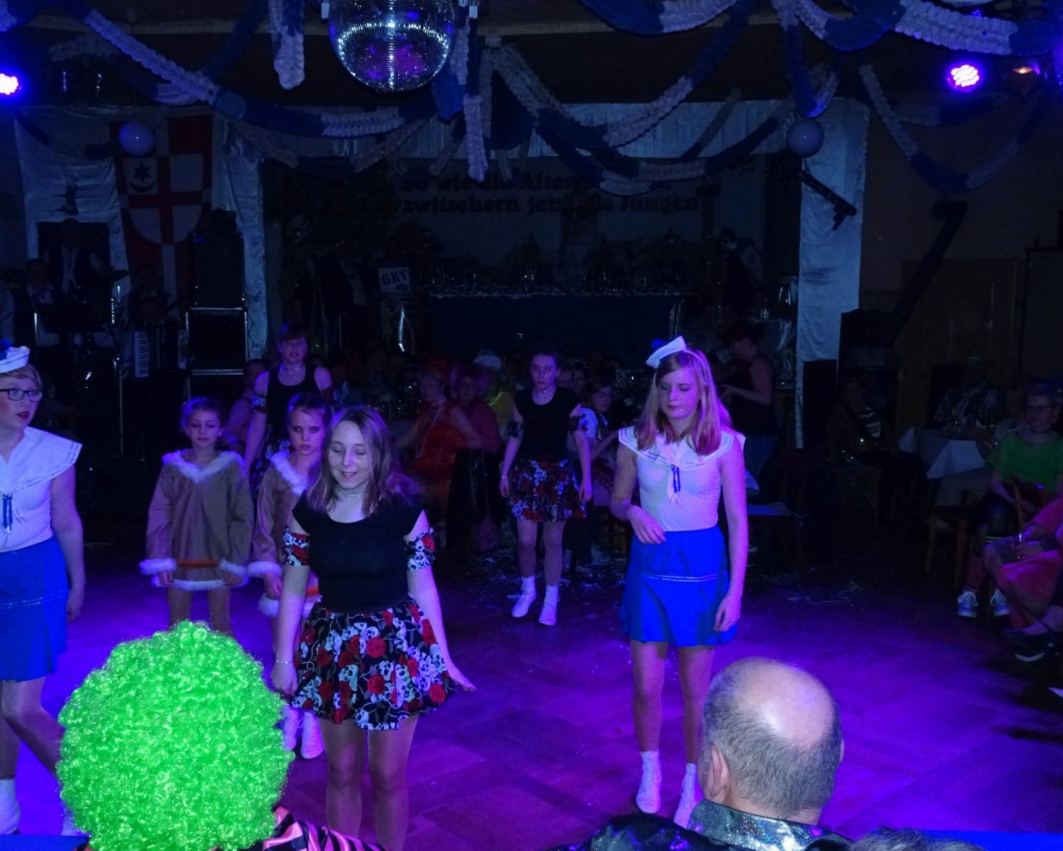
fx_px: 1070
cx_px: 487
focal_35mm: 34
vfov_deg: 43.4
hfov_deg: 52.8
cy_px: 426
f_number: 4
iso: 800
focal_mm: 5.43
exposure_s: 1/200
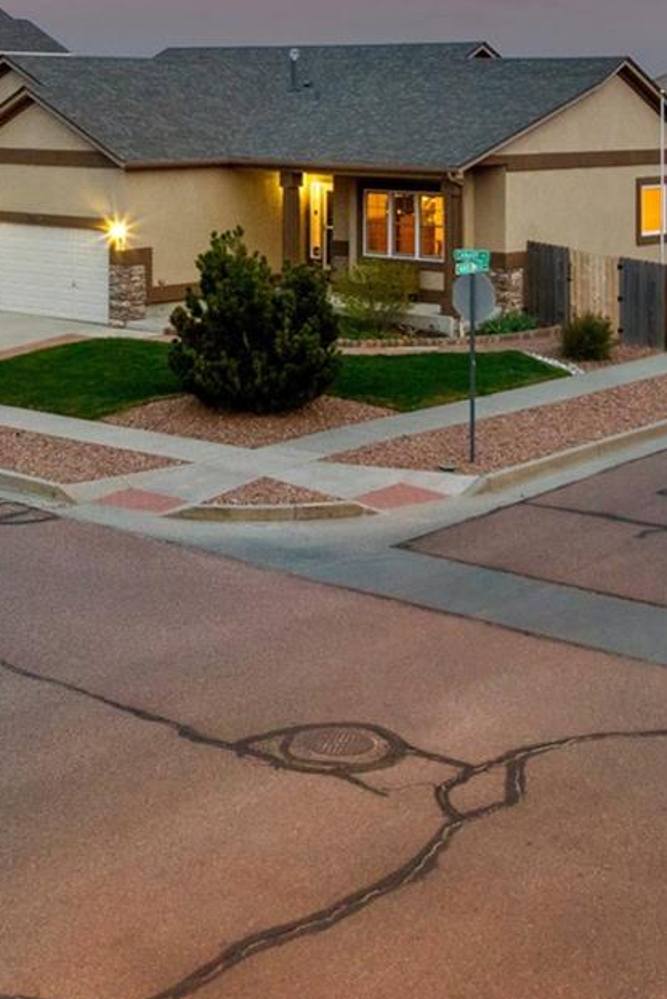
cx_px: 271
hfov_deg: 21.2
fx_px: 1777
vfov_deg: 30.0
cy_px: 84
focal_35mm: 64
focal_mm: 12.29
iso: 1130
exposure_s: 1/6
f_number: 10
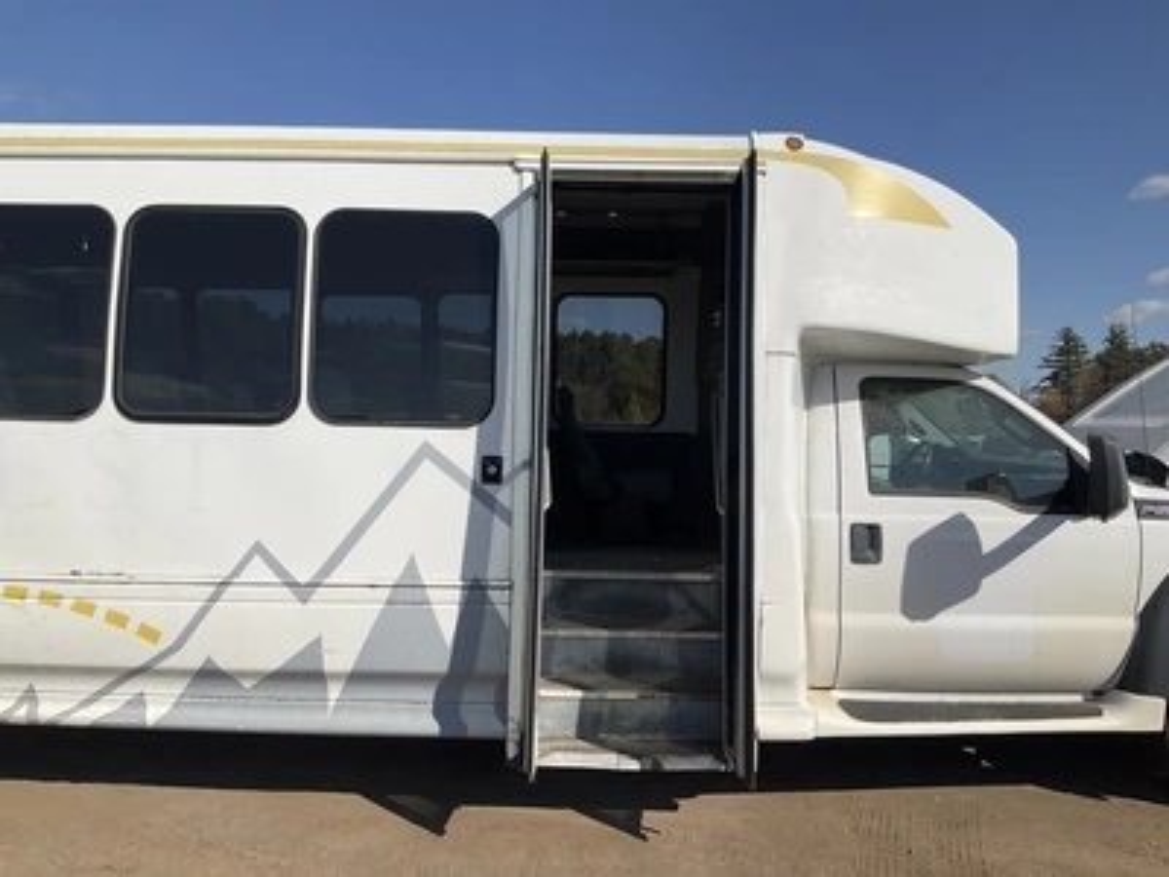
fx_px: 979
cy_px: 438
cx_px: 584
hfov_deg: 61.7
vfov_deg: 48.2
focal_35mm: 29
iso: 25
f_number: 1.8
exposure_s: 1/4065
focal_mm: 3
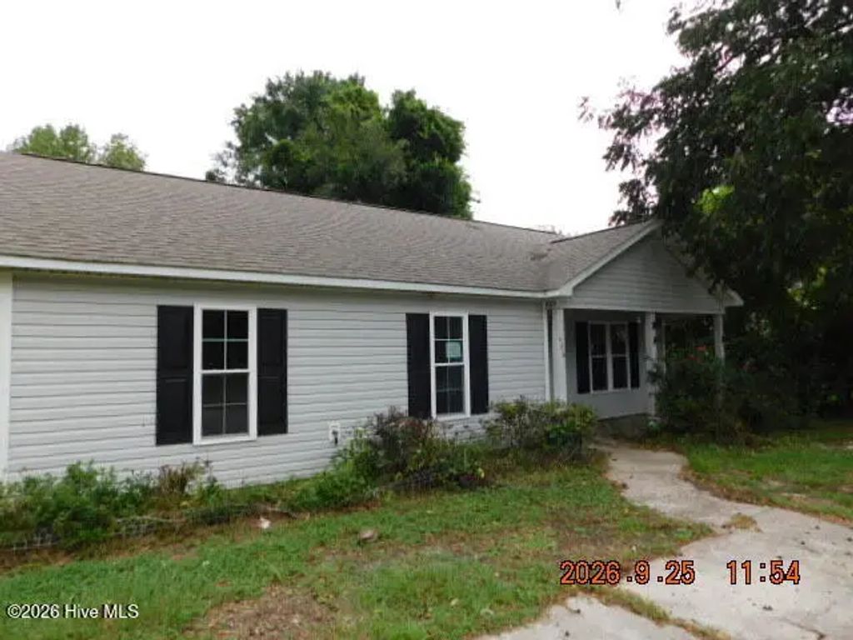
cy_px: 320
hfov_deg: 73.9
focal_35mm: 23
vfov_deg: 58.9
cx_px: 426
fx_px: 567
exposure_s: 1/640
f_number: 3
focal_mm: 4
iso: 125
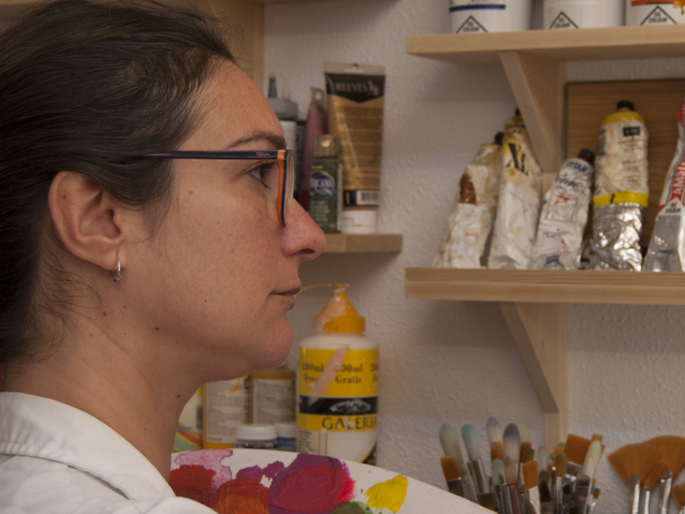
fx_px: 1920
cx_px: 443
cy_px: 244
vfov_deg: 15.2
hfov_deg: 20.2
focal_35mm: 97
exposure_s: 1/60
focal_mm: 28
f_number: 4.2
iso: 200
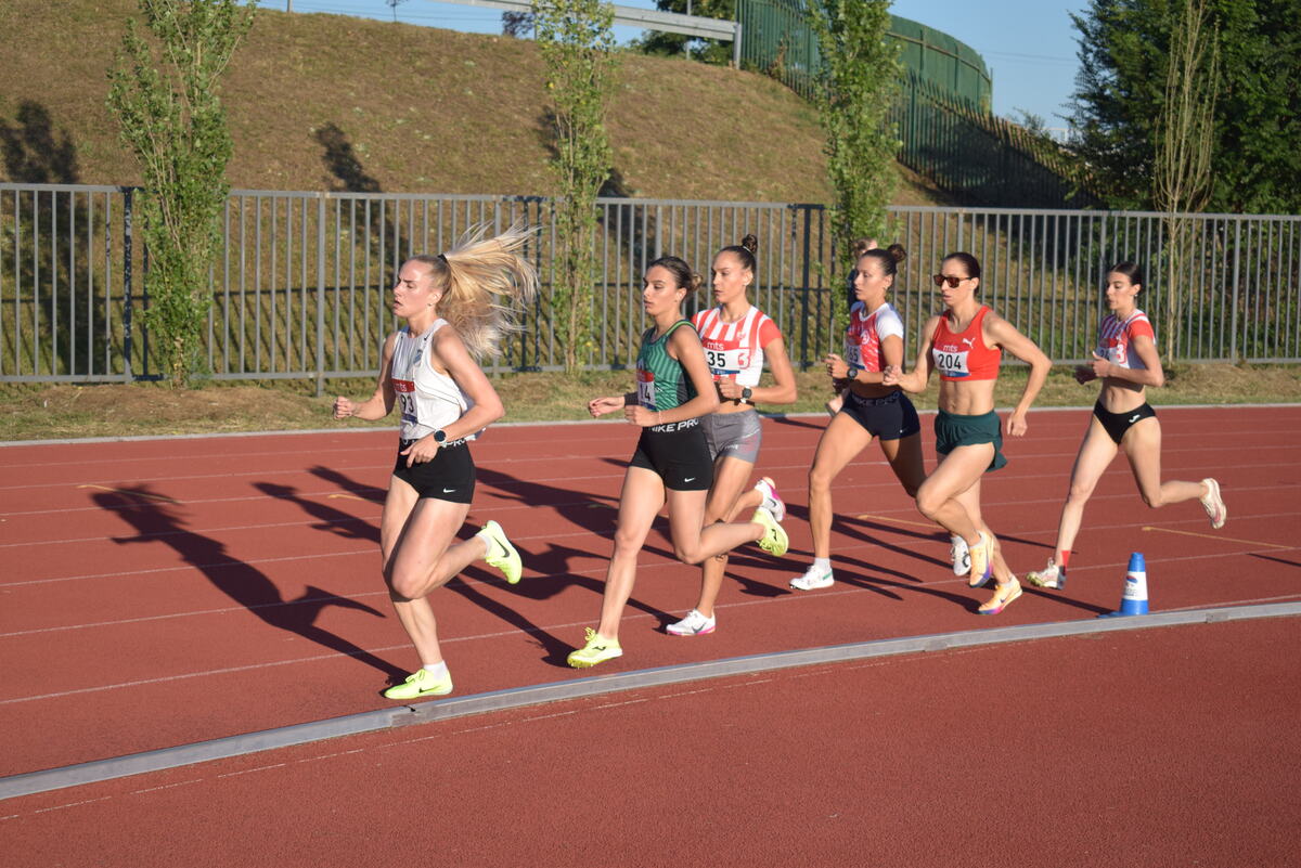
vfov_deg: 18.9
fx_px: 2603
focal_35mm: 72
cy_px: 434
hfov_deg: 28.1
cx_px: 650
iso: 500
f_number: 5.3
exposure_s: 1/2000
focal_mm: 48
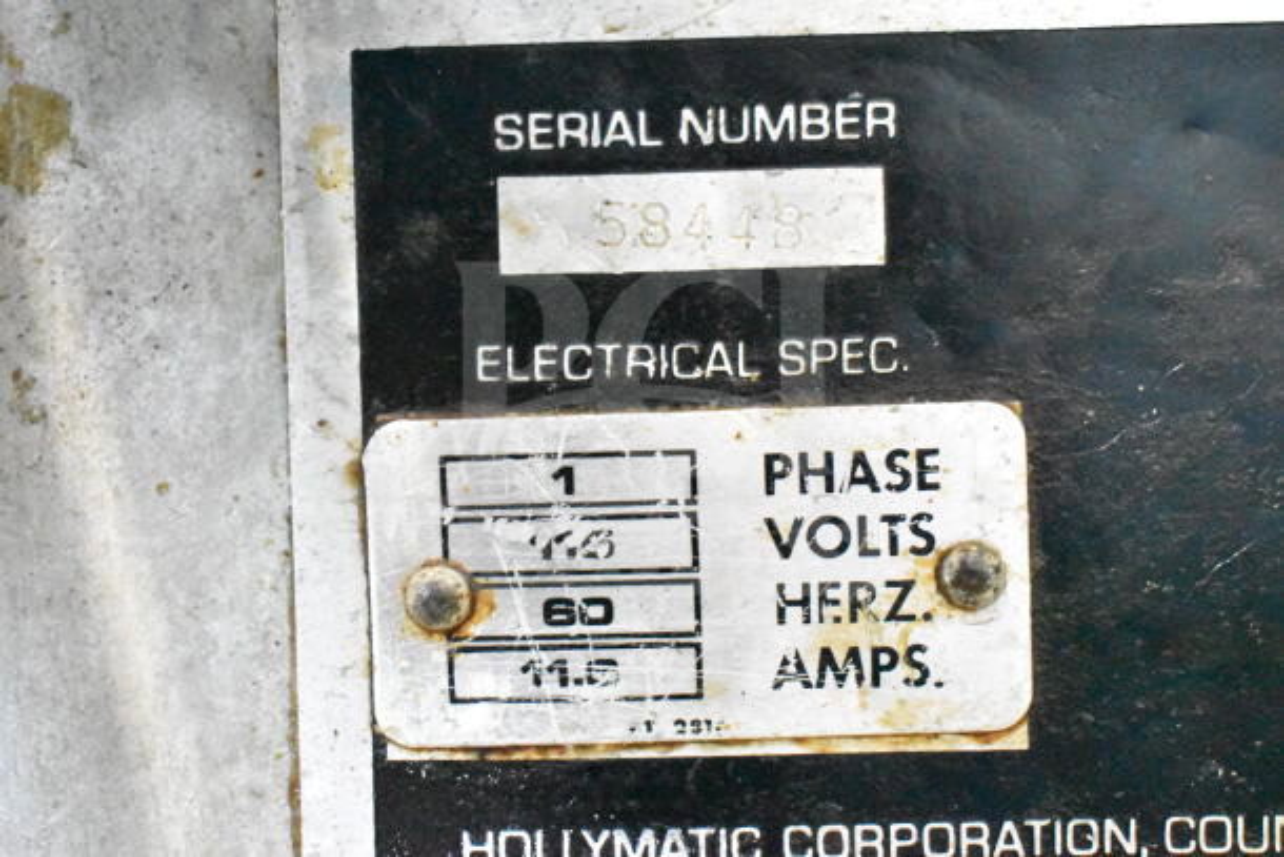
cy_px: 428
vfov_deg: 23.8
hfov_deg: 35.0
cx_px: 642
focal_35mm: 57
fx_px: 2033
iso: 25600
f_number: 4.8
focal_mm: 38
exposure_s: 1/60
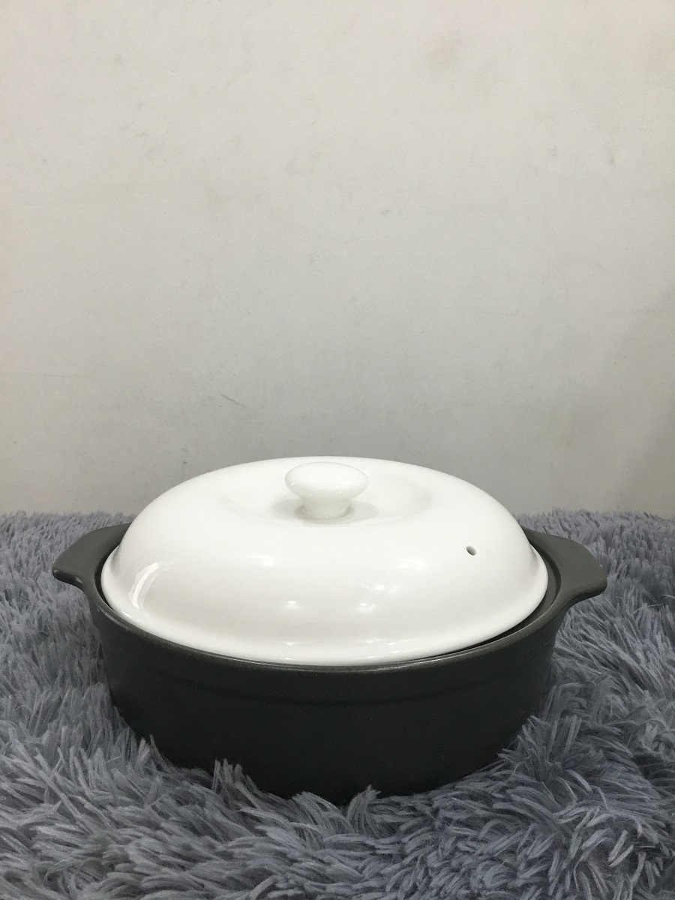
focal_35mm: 31
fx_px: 806
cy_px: 450
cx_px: 338
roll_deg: +0.1
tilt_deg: -13.9
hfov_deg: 45.4
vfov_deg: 58.4
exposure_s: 1/33
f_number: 2.4
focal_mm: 3.3
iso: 64
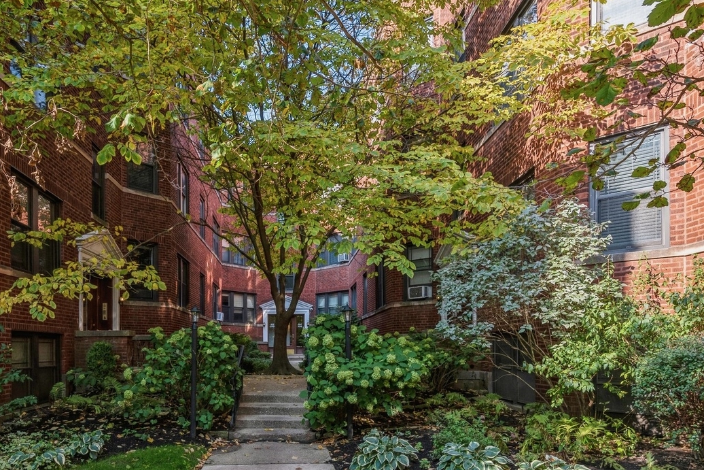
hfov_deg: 70.9
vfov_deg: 51.3
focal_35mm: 25
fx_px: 489
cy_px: 244
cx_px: 289
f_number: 8
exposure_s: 1/100
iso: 200
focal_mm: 16
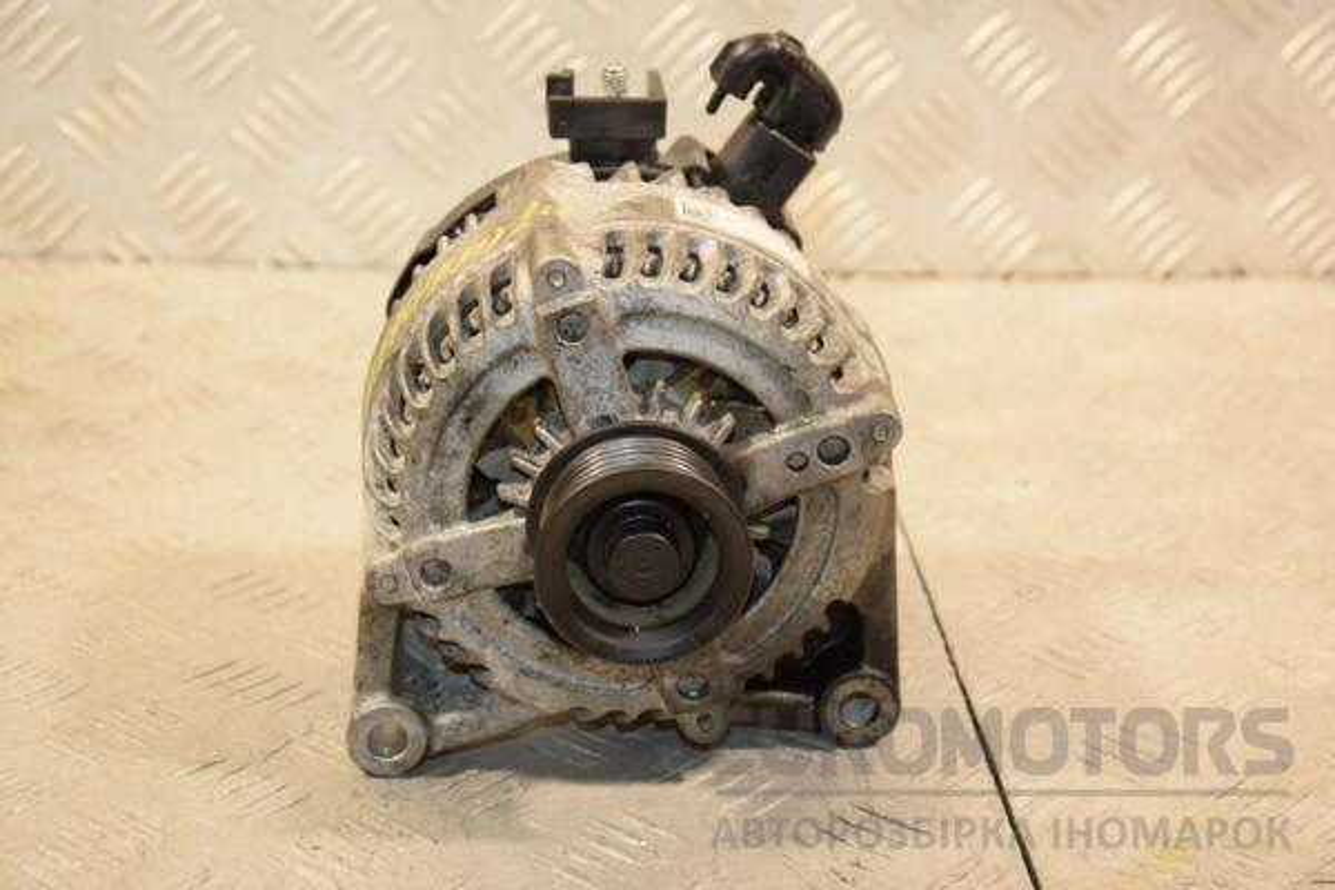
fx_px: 3226
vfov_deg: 15.7
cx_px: 668
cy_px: 445
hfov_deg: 23.4
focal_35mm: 87
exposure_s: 1/125
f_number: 5
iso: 800
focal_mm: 58
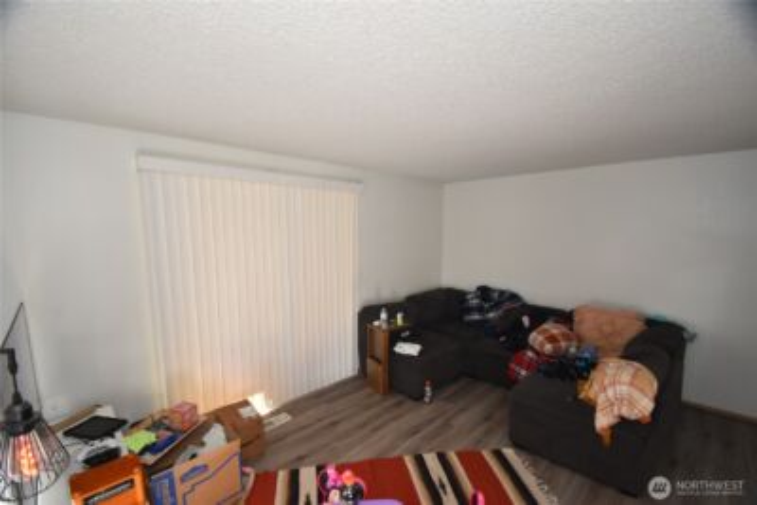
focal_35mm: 15
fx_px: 316
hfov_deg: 100.4
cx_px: 378
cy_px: 252
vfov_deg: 77.4
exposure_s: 1/125
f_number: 4
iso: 800
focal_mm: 10
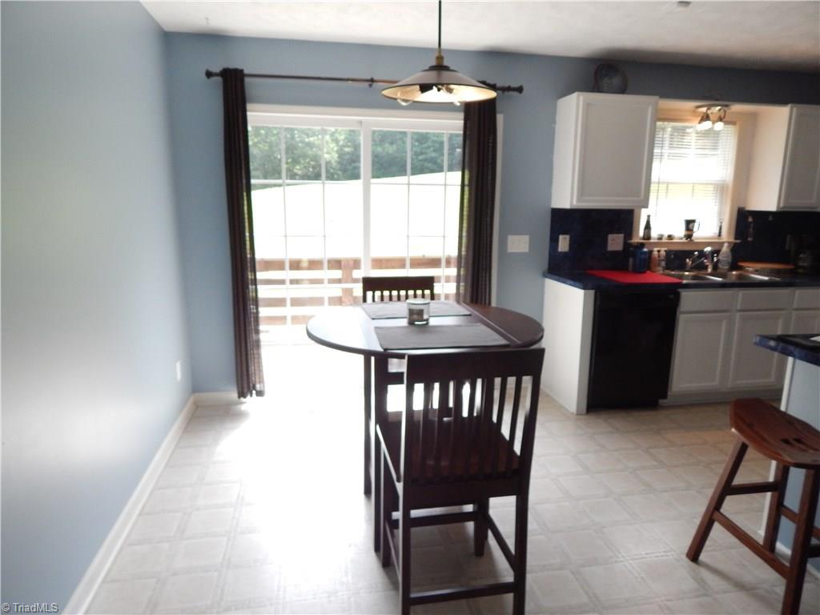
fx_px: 545
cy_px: 308
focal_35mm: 23
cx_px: 410
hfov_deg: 73.9
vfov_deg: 58.9
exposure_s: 1/250
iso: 360
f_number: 3
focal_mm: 4
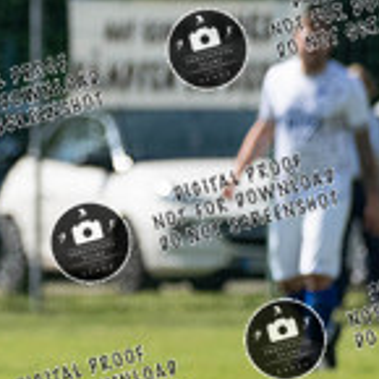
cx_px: -116
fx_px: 15509
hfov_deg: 1.4
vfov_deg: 1.4
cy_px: 236
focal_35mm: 1252
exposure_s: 1/5000
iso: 1250
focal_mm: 270
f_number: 5.6
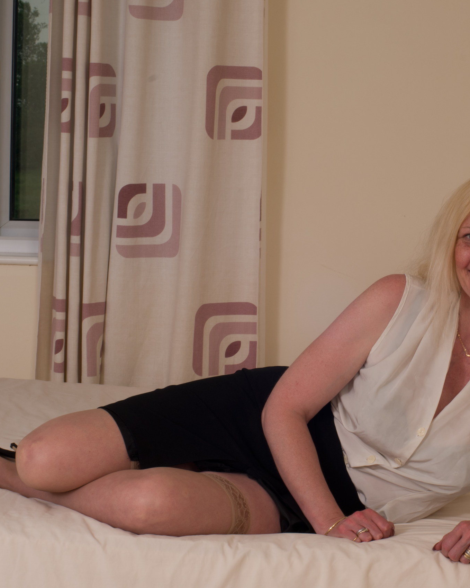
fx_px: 1843
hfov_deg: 14.5
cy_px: 294
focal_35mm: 106
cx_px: 324
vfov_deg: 18.1
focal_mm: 50
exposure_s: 1/125
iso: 100
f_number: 16
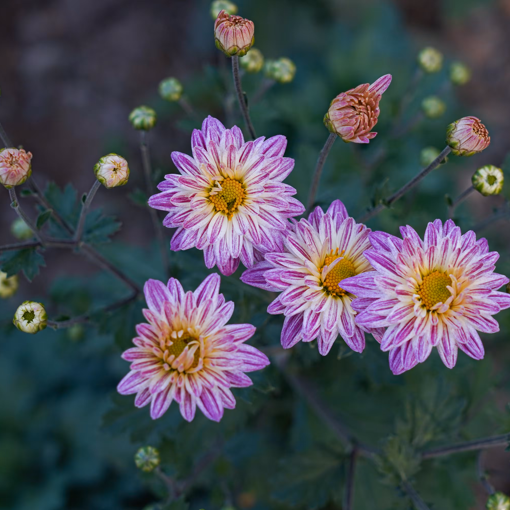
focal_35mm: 134
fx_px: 2234
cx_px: 299
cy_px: 255
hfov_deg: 13.0
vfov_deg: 13.0
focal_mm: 105
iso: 400
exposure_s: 1/250
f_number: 7.1
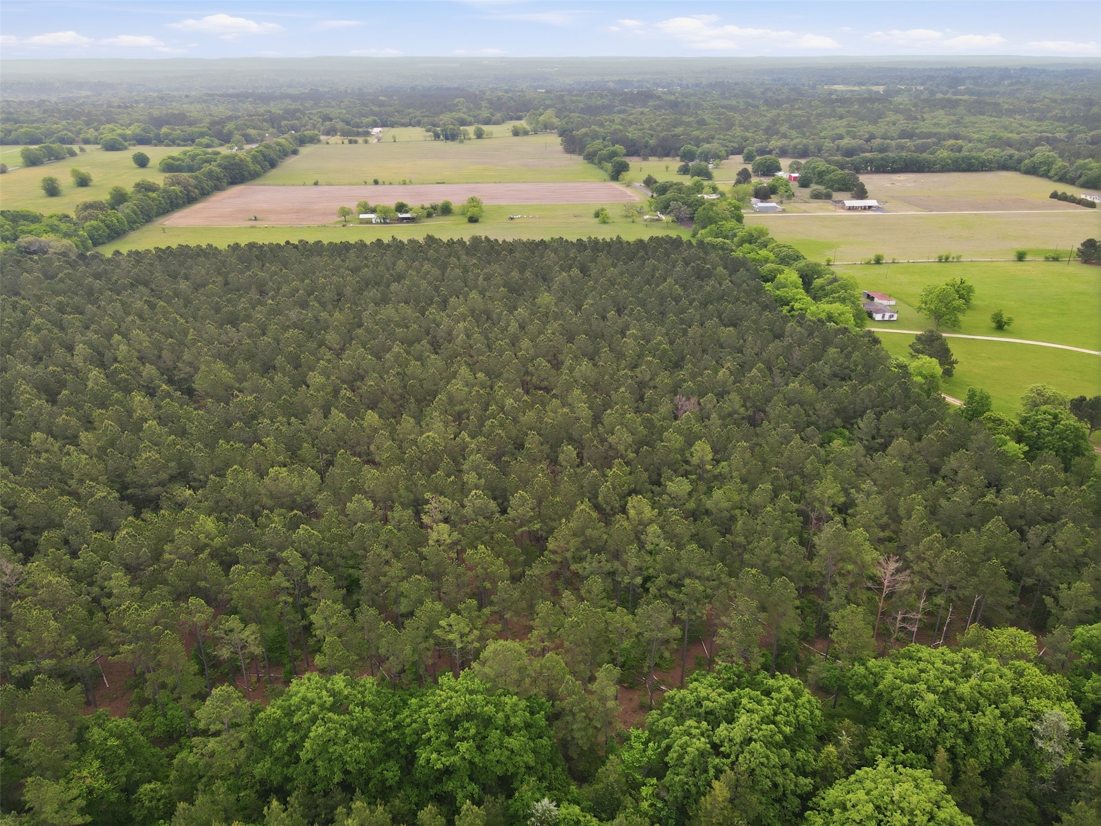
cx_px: 550
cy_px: 413
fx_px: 763
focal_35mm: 24
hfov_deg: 71.6
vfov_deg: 56.8
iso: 100
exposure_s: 1/125
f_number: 2.8
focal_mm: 4.5
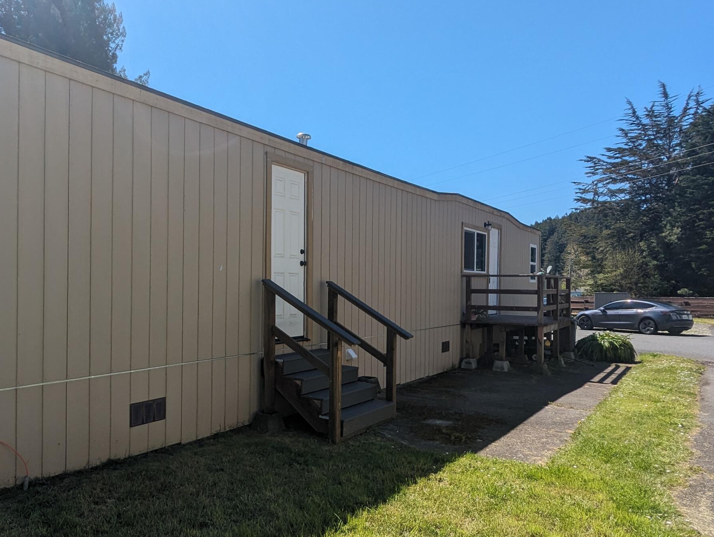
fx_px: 558
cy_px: 288
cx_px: 267
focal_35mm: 27
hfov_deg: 64.3
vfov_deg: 51.4
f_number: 2.2
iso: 40
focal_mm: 2.35
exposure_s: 1/1543
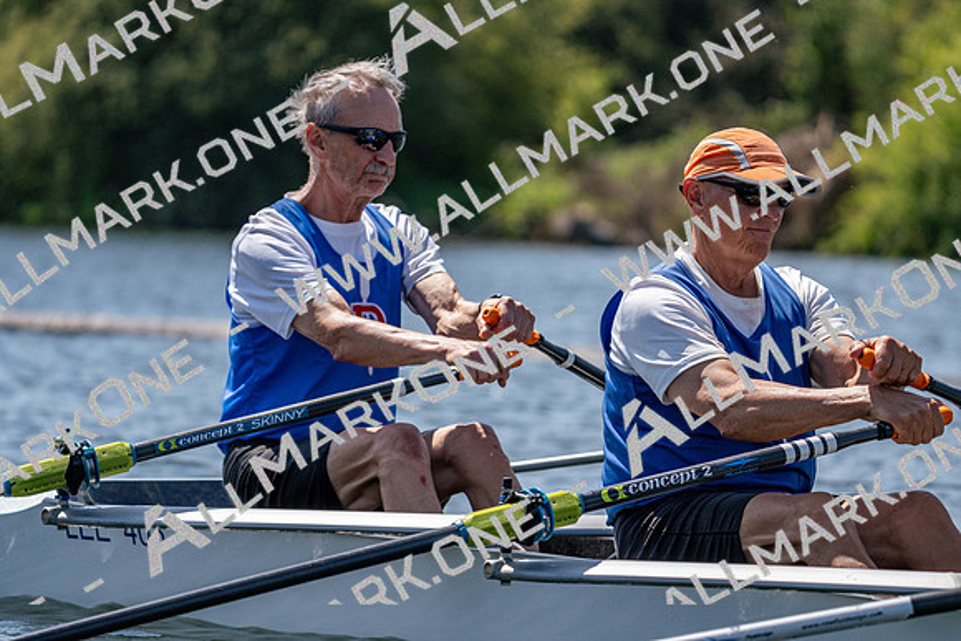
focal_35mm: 264
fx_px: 7049
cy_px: 320
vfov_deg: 5.2
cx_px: 480
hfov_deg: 7.8
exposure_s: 1/2000
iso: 250
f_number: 5.6
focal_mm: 264
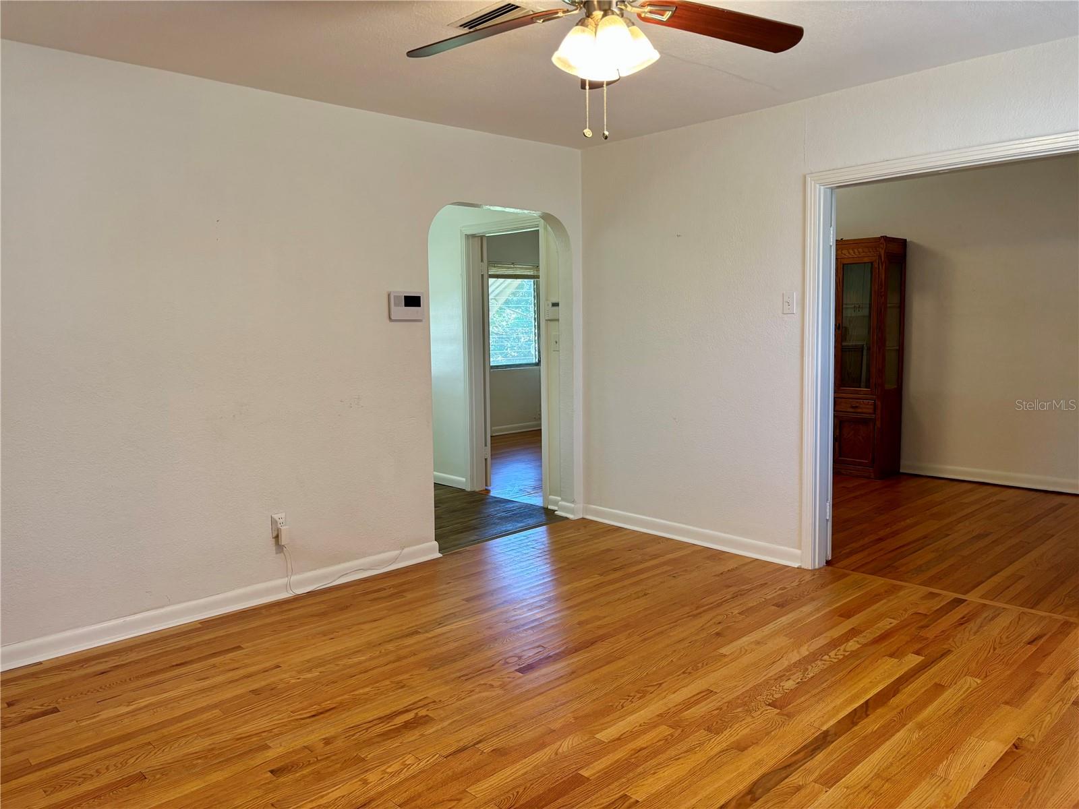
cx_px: 540
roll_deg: +1.0
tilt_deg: -4.3
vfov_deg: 53.1
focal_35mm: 26
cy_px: 404
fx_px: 810
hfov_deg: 67.3
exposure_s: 1/120
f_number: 1.6
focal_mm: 5.96
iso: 125
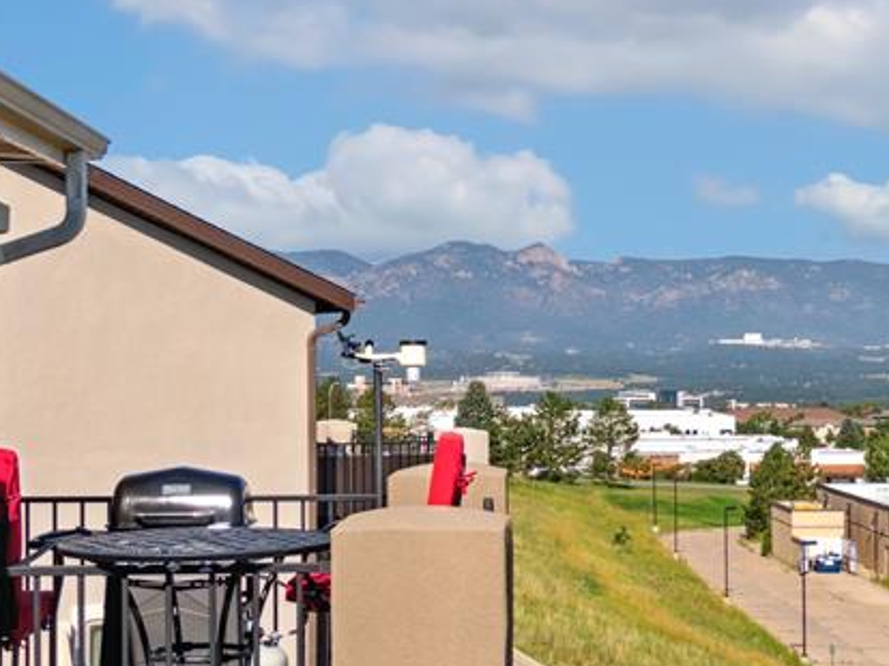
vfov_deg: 21.6
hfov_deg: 28.6
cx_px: 485
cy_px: 366
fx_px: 1745
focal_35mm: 68
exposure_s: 1/40
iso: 100
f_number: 3.6
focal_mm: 7.7
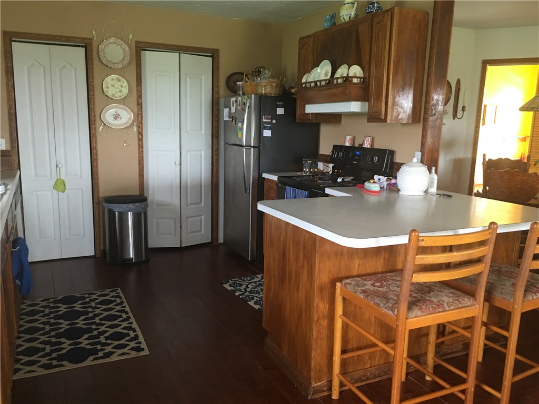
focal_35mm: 29
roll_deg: -1.7
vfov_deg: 48.2
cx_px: 270
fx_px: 452
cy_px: 202
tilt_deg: -9.2
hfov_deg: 61.7
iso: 80
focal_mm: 4.15
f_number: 2.2
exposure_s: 1/10
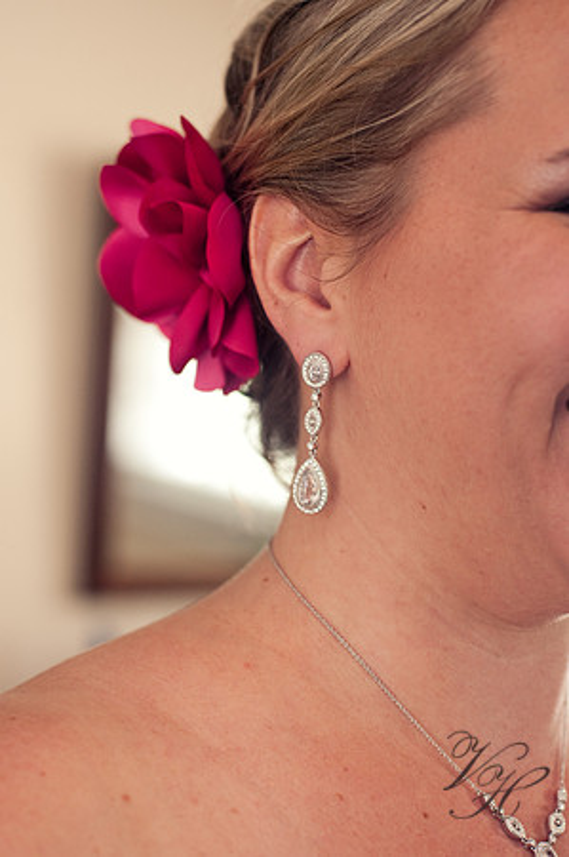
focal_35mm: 50
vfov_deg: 39.6
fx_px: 1188
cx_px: 284
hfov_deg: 26.9
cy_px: 428
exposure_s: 1/125
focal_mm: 50
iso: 400
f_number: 3.2
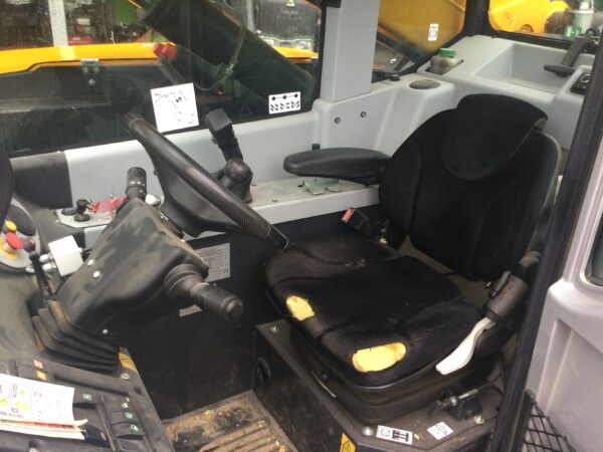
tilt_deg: -22.7
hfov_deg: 58.4
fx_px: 540
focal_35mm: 31
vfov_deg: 45.4
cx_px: 302
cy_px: 226
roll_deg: -2.4
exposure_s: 1/33
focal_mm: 3.3
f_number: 2.4
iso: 100
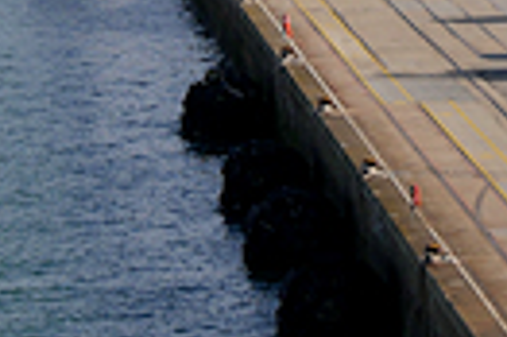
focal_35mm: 469
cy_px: -230
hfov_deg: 4.4
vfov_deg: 2.9
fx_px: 6597
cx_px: 379
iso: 200
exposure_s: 1/320
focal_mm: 46
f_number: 9
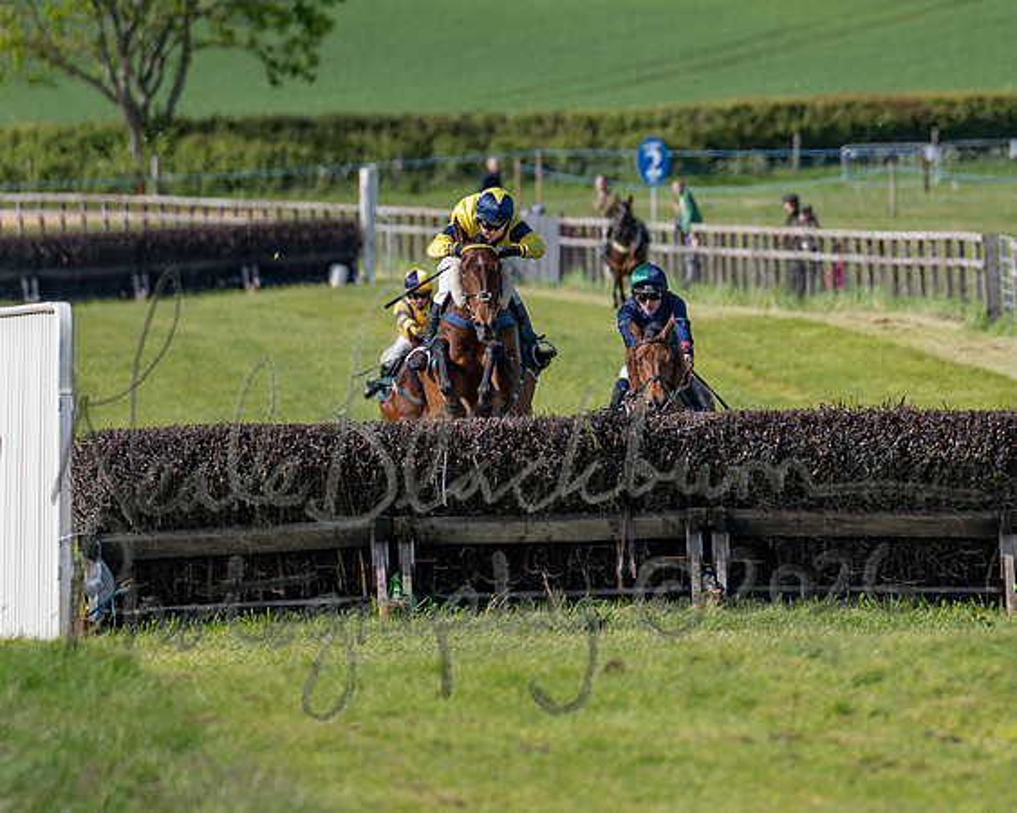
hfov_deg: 3.3
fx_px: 17800
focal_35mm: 592
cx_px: 580
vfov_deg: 2.6
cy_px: 248
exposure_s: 1/2000
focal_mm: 200
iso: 100
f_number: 2.8
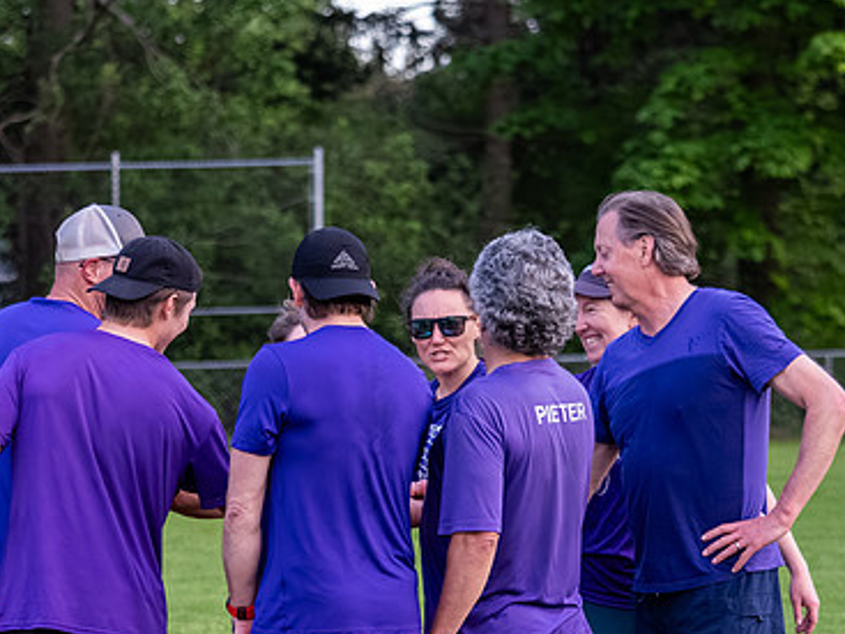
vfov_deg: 7.0
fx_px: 5173
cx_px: 401
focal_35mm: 212
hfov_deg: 9.3
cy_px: 446
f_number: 2.8
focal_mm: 67
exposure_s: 1/640
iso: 3200
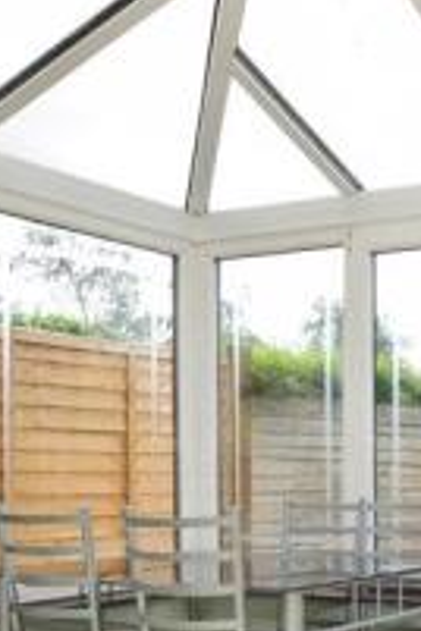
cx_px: 653
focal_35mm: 49
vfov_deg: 39.3
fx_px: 859
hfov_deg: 22.1
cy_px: 472
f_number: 7.1
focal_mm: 10
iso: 400
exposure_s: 1/200
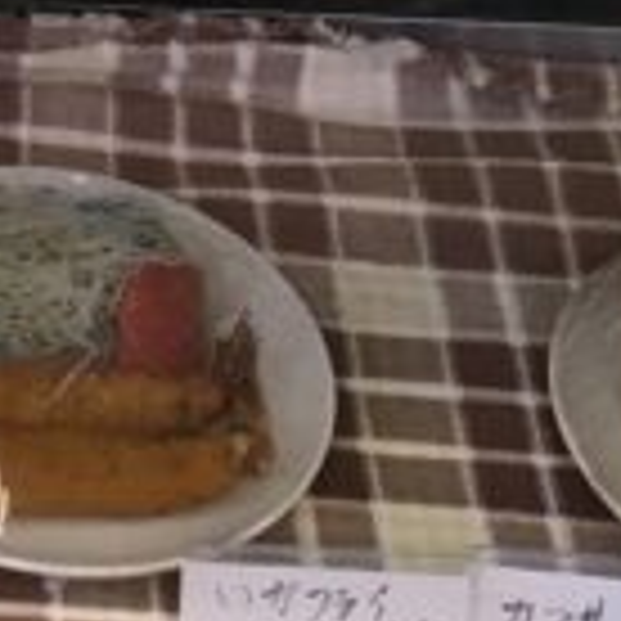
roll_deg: -0.1
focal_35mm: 190
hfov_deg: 8.8
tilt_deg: -26.7
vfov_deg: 8.4
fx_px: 3856
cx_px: -544
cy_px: -918
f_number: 2.2
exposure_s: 1/30
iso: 40
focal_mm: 4.15
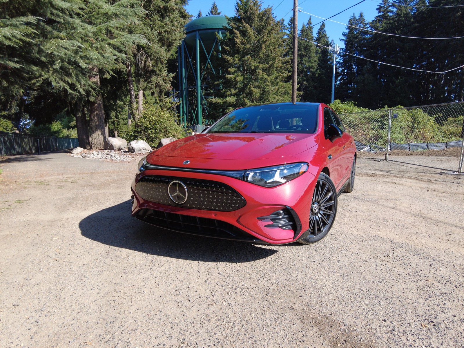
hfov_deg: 81.7
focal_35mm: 20
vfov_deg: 66.0
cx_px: 232
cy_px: 174
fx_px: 268
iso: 100
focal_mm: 4.4
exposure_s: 1/500
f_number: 1.8
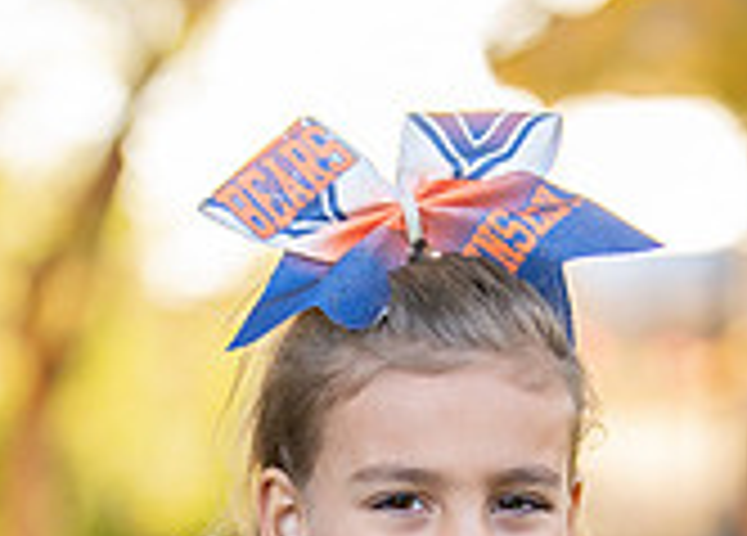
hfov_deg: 9.9
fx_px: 4333
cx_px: 439
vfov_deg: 6.9
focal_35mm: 204
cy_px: 864
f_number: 1.2
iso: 100
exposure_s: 1/400
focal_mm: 50
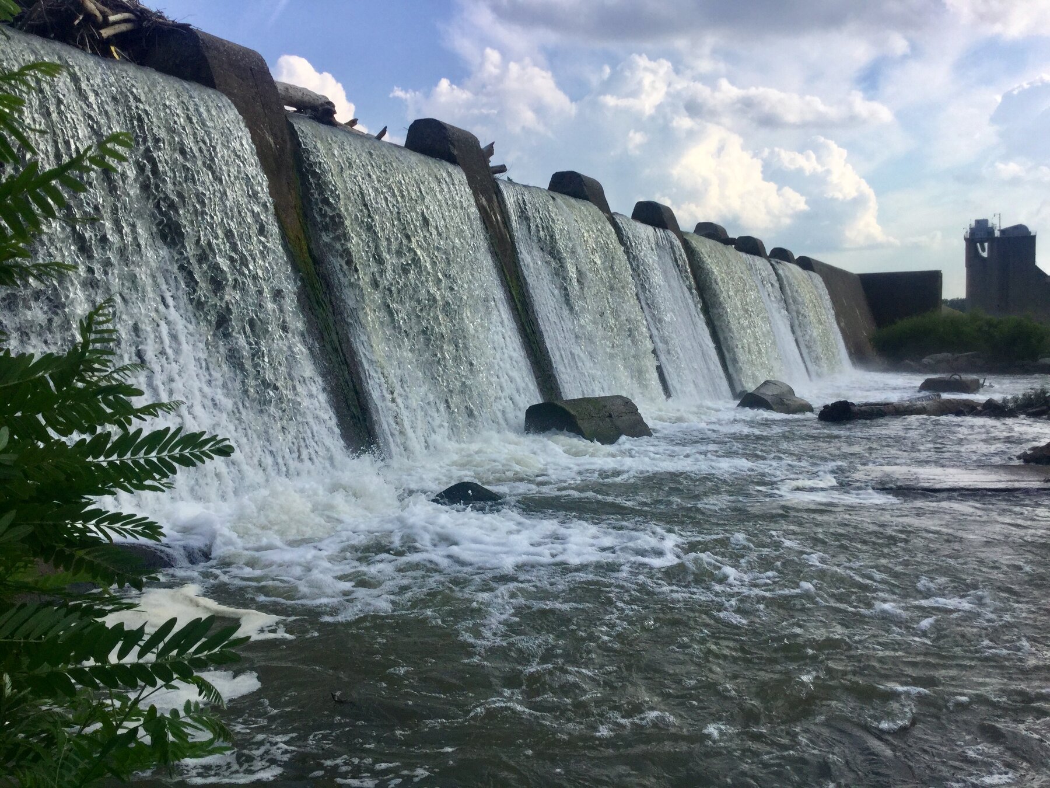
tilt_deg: -2.3
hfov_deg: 58.4
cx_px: 525
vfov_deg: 45.4
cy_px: 394
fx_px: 940
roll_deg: +0.1
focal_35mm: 31
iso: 25
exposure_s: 1/1664
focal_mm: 3.3
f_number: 2.4
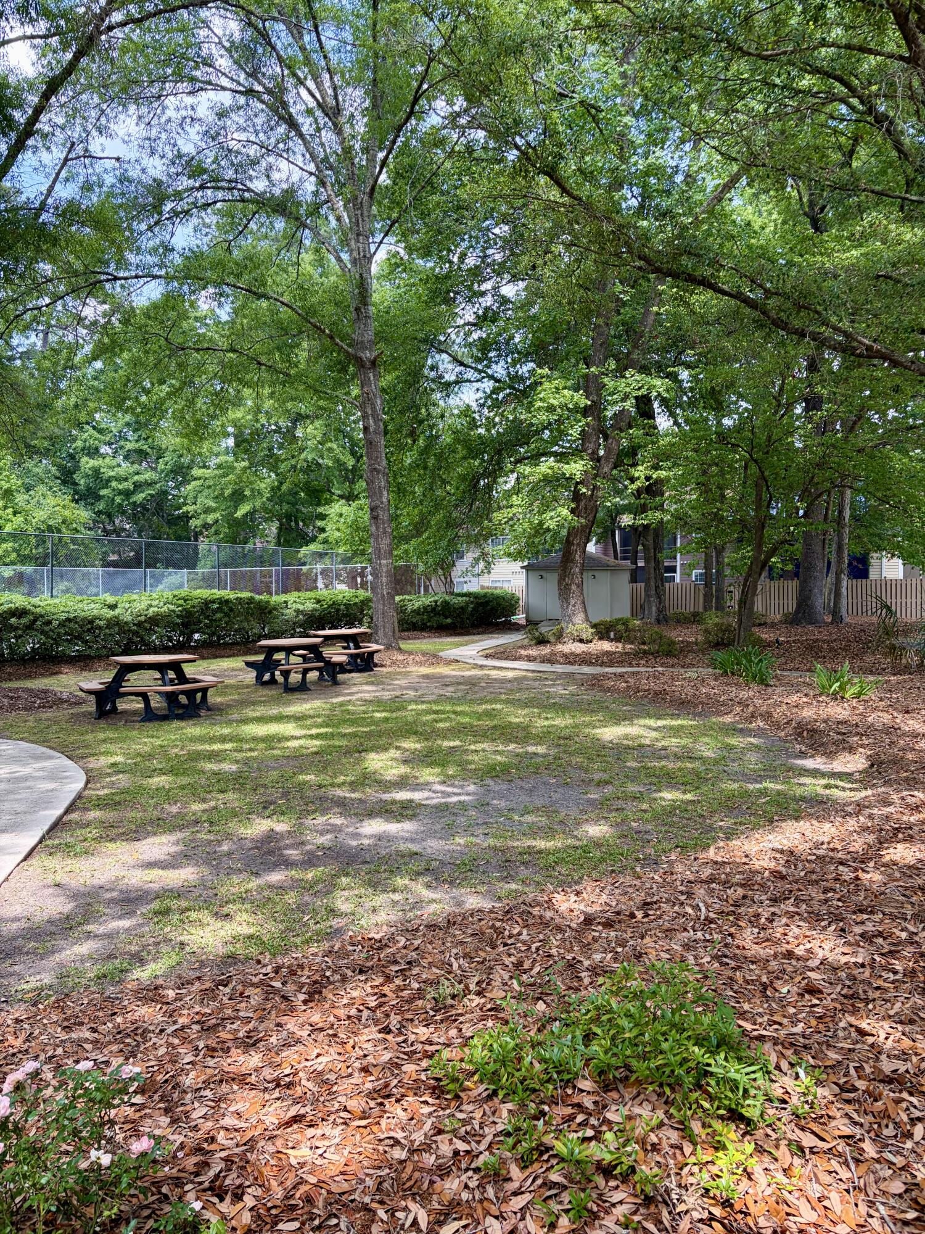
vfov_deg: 67.3
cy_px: 617
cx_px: 462
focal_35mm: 26
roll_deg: +1.0
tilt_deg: -0.3
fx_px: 926
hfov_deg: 53.1
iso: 50
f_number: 1.6
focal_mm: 5.96
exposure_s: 1/363
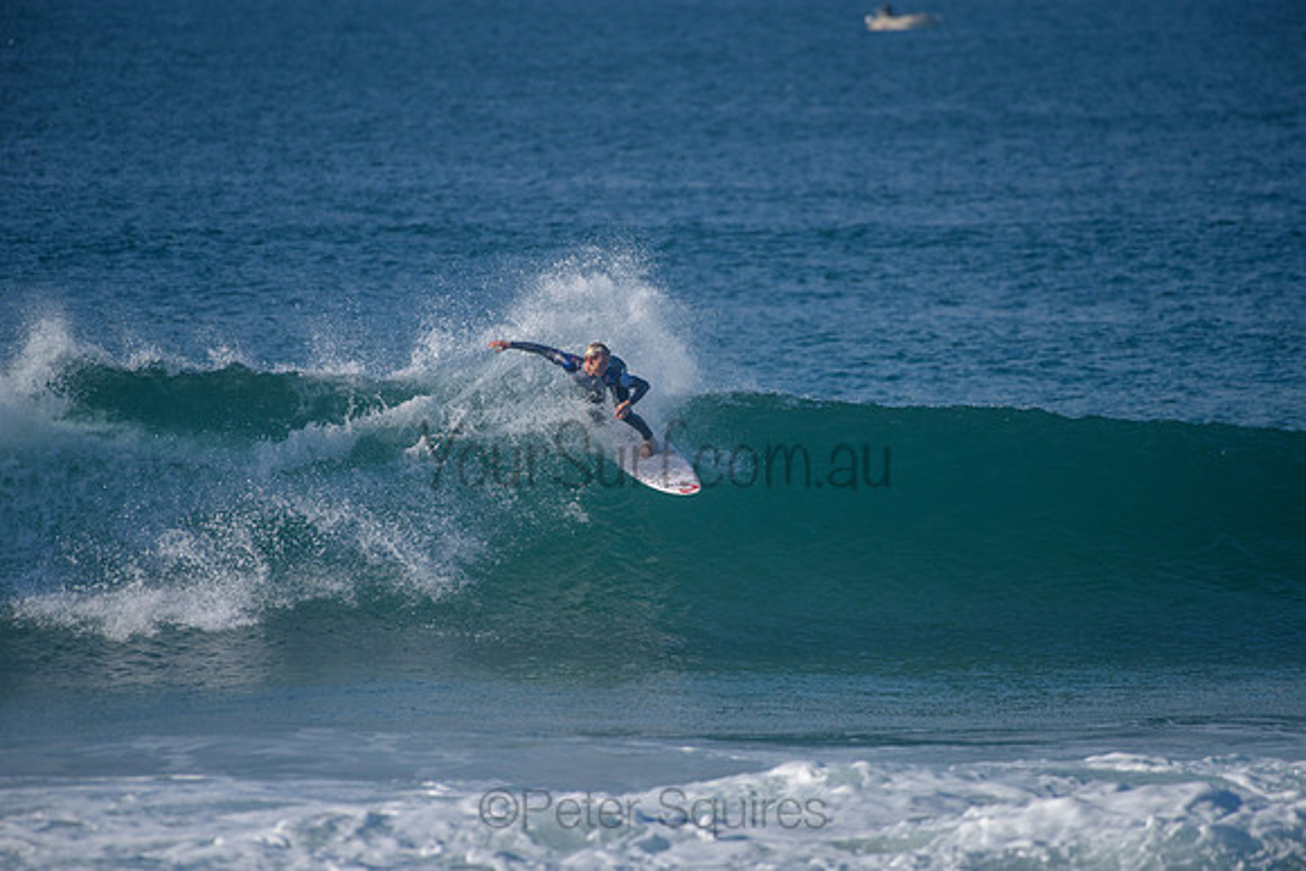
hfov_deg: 4.0
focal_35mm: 515
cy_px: 436
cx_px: 653
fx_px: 18679
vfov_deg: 2.7
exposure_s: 1/2000
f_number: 5.6
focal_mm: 500
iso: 250
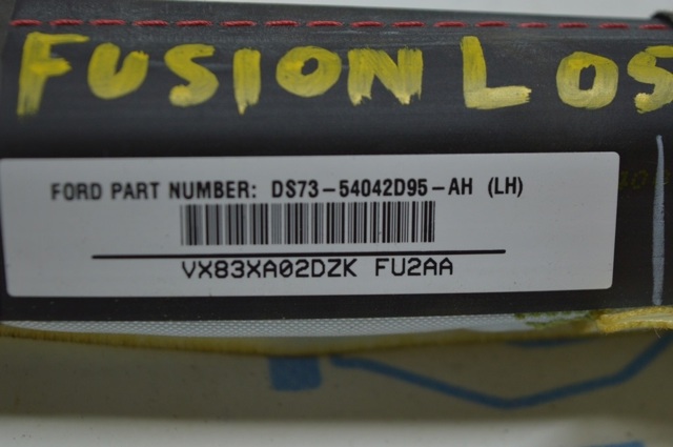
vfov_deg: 16.5
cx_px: 336
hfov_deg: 24.6
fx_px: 1540
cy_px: 224
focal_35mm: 82
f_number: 5.6
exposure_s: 1/60
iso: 400
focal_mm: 55
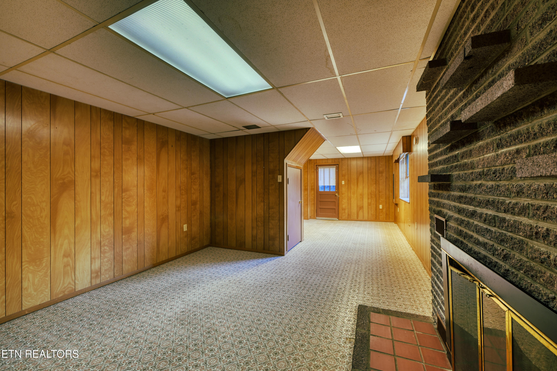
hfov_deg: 104.3
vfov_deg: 81.2
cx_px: 278
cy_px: 186
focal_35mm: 14
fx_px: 217
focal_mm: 14
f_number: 8
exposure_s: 1/5
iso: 500
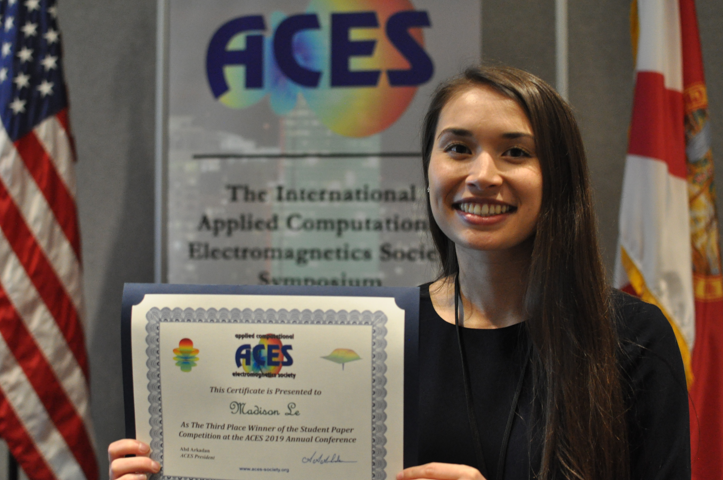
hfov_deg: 36.0
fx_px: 1114
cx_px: 345
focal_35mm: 56
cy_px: 246
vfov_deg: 24.3
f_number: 2.8
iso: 1600
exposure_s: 1/50
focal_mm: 35
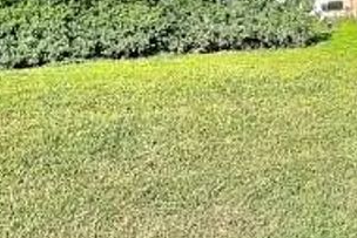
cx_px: 331
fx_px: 486
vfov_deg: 23.8
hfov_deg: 37.3
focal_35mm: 49
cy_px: -82
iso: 50
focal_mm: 2.22
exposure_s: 1/2506
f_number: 2.2
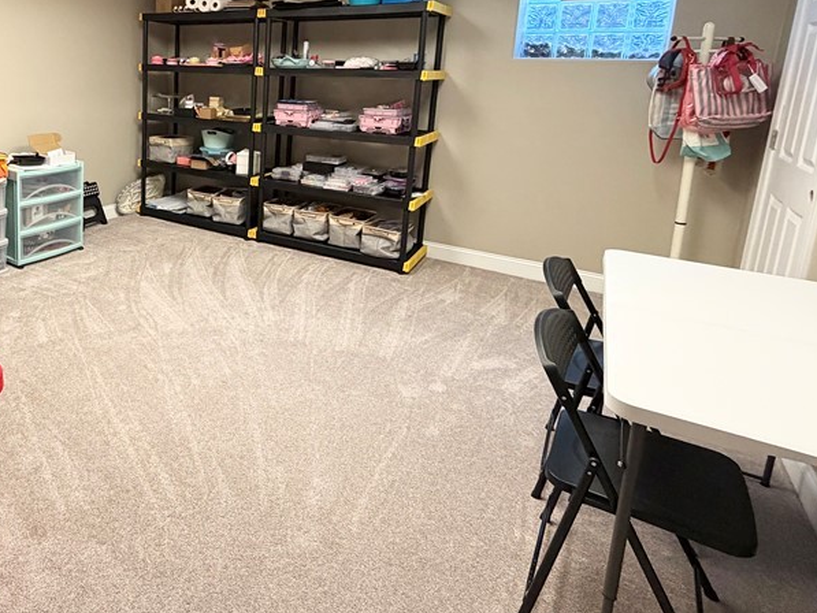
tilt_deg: -11.6
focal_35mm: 24
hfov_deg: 66.9
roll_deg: -0.6
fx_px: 567
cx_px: 201
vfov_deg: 54.7
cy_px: 168
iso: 320
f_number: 2.2
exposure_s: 1/60
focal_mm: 2.22
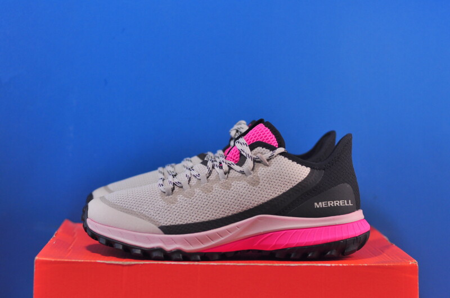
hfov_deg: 27.0
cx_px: 225
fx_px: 936
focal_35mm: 75
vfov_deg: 18.1
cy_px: 149
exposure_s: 1/320
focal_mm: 50
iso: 250
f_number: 2.8
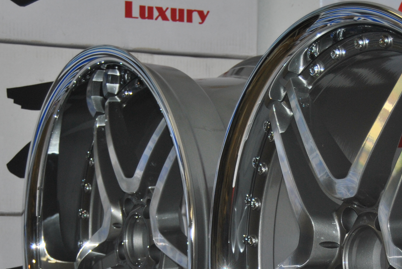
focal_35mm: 126
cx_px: 265
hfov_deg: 16.2
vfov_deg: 10.8
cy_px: 279
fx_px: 1409
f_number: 5
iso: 200
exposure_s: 1/60
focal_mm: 40
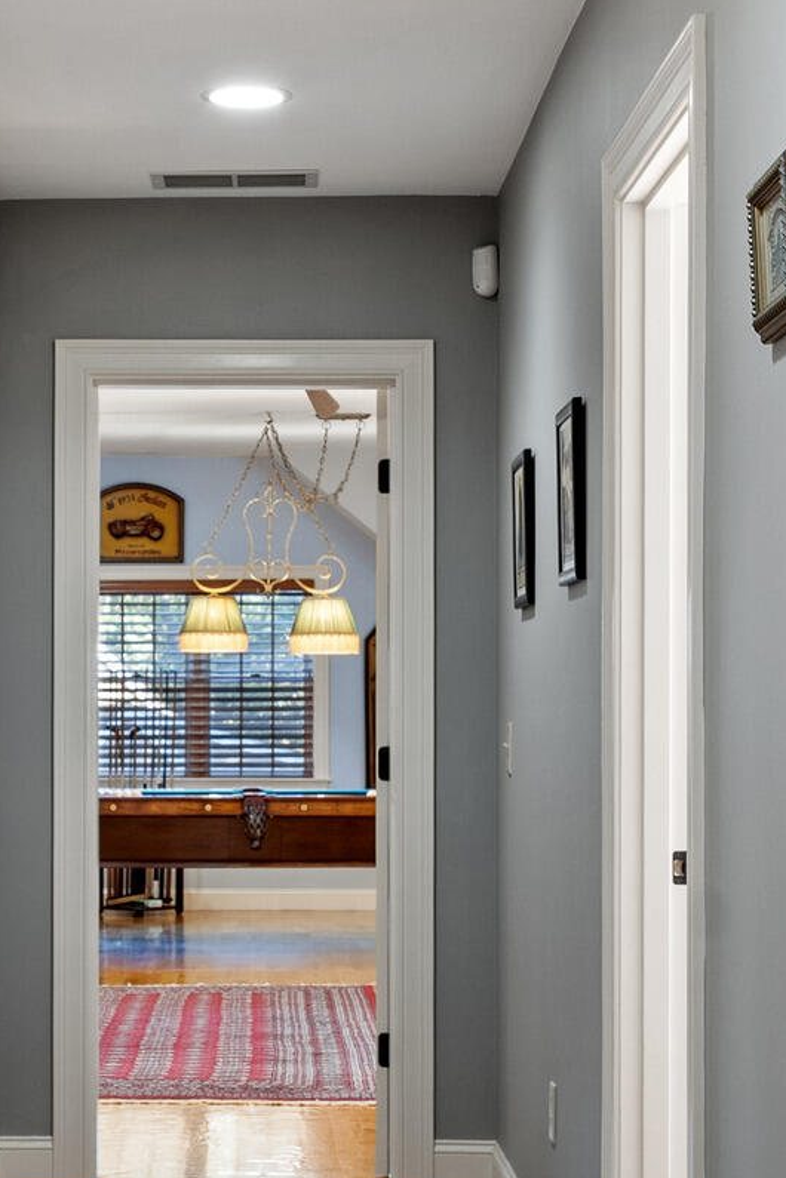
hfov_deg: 16.4
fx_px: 2718
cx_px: 245
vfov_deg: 24.4
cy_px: 687
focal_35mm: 83
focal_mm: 22
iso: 320
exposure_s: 1.3
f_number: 8
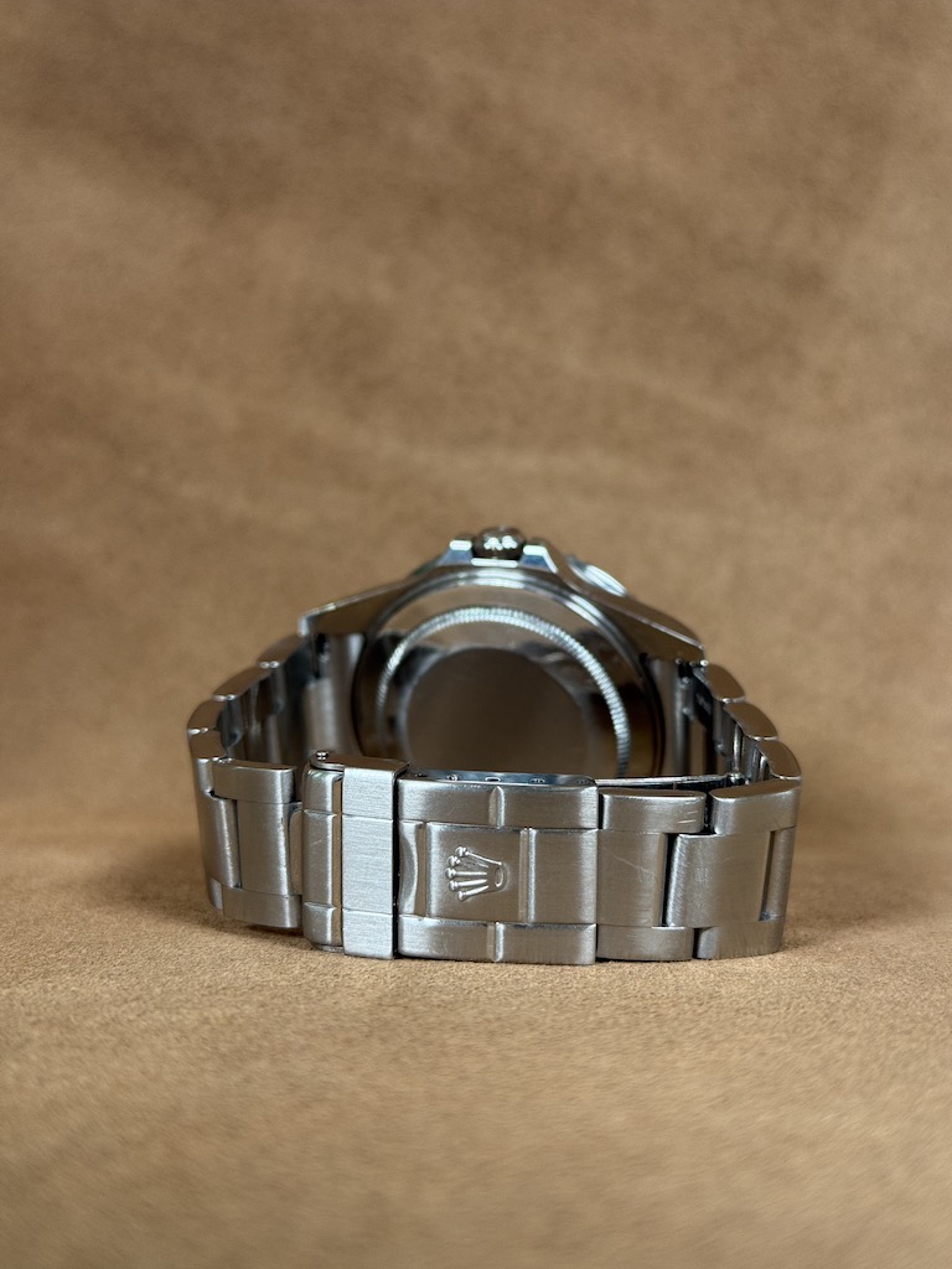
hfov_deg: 30.3
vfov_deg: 39.7
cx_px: 476
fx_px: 1760
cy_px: 634
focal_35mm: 48
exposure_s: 1/60
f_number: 1.78
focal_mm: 6.76
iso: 80
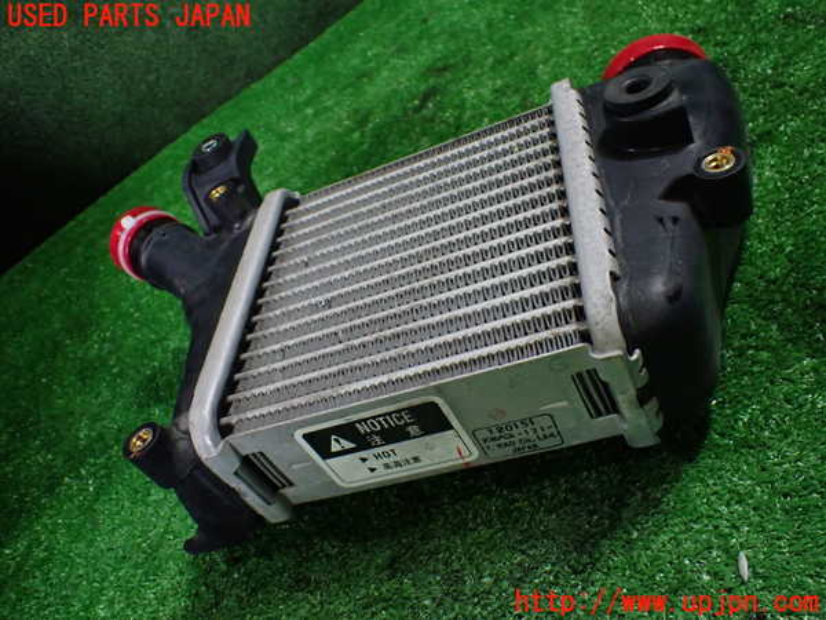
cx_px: 413
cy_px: 310
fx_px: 716
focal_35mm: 30
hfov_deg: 60.0
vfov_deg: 46.8
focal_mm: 5.4
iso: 640
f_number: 2.3
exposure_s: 1/125
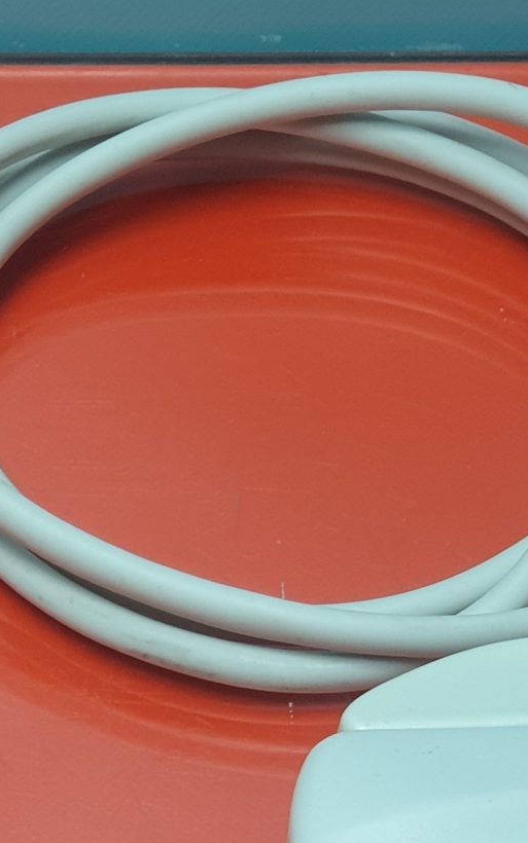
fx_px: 3957
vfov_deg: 12.1
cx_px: 188
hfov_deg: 7.6
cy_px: 706
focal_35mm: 172
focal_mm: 6
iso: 64
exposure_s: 1/33
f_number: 2.4
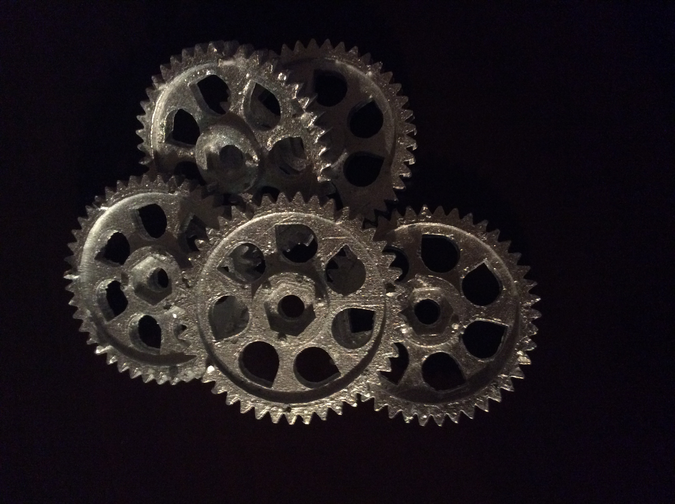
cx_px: 338
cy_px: 252
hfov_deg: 55.4
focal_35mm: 33
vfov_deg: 42.8
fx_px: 643
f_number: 2.4
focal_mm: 3.3
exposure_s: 1/17
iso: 320
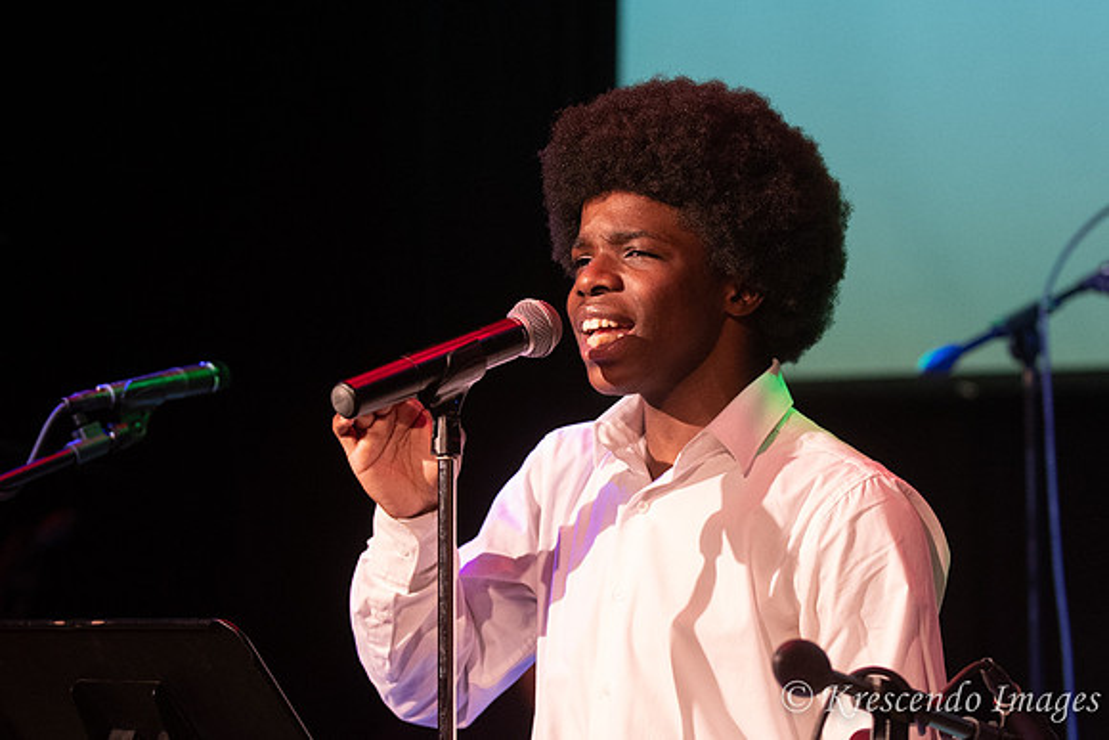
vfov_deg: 9.7
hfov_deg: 14.5
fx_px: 4345
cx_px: 636
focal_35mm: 141
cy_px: 337
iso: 3200
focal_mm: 82
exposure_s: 1/200
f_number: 2.8
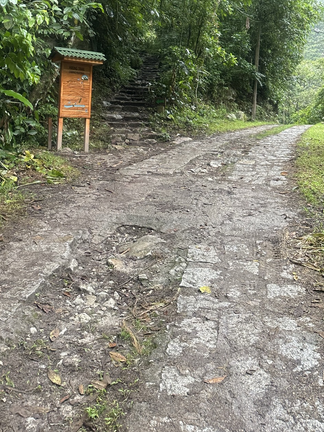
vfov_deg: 45.8
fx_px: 487
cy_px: 97
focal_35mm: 39
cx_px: 132
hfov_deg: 36.7
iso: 160
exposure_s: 1/121
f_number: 1.78
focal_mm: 6.86
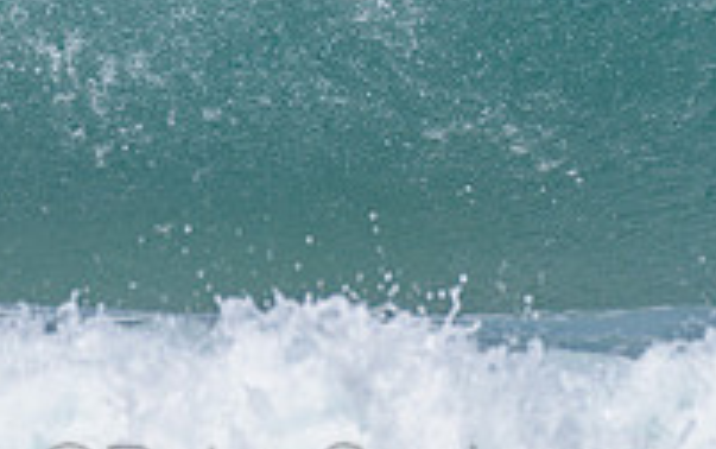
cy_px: -223
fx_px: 35212
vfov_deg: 0.7
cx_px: 310
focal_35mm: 1803
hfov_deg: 1.2
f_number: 5.6
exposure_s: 1/2000
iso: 80
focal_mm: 500
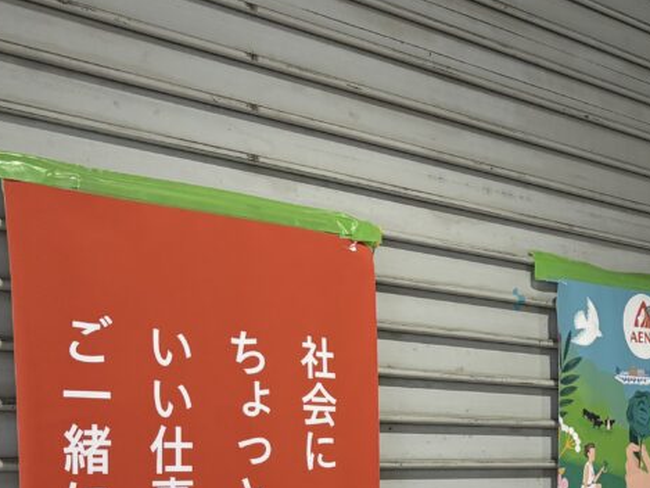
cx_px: 646
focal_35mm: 71
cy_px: 430
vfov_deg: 20.4
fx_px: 1334
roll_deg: +2.0
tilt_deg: +2.1
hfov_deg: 26.0
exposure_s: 1/100
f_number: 1.6
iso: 160
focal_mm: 5.96
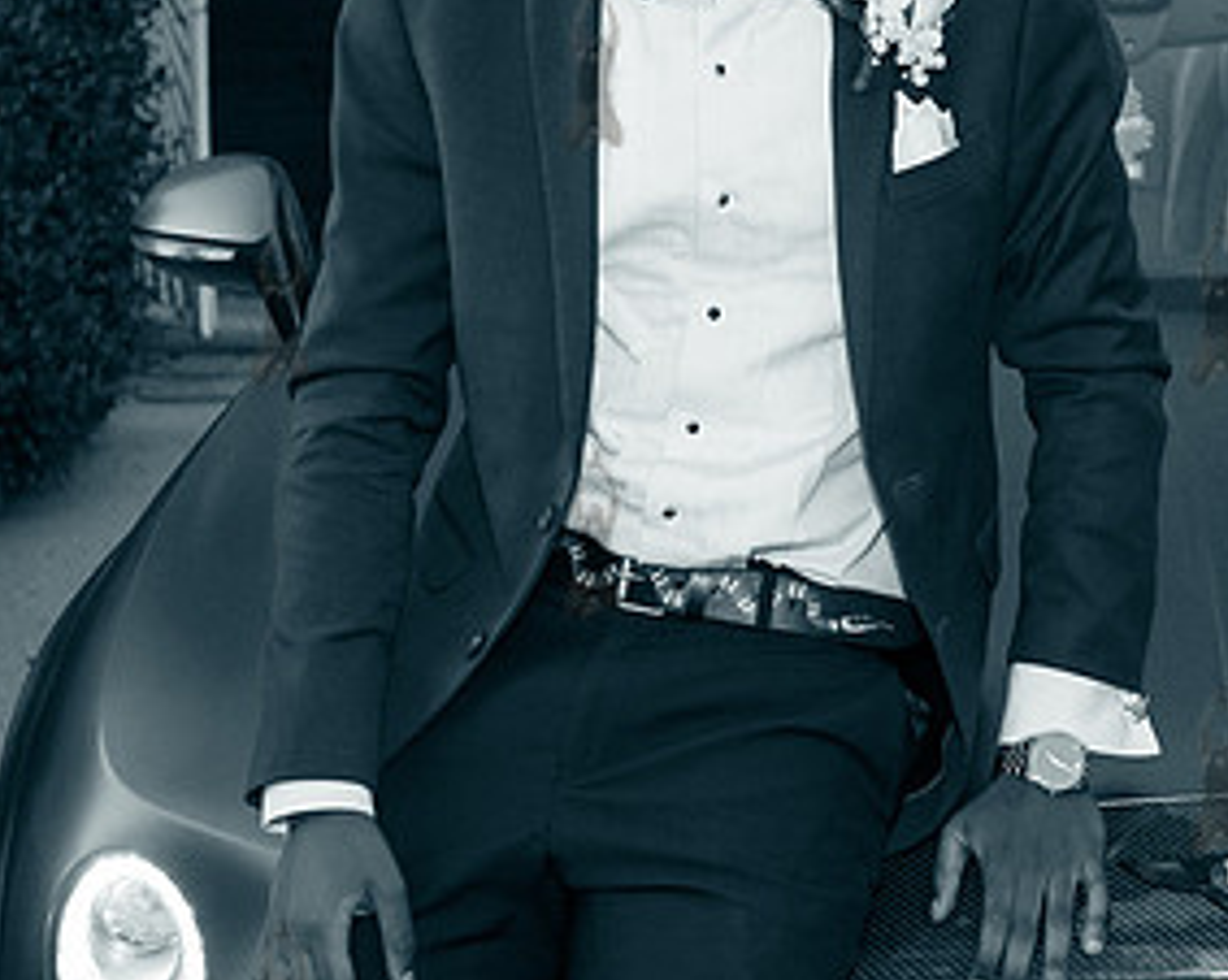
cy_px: 366
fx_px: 4031
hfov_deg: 17.2
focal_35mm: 111
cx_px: 964
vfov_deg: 13.9
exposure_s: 1/320
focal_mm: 48
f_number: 4.5
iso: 2000
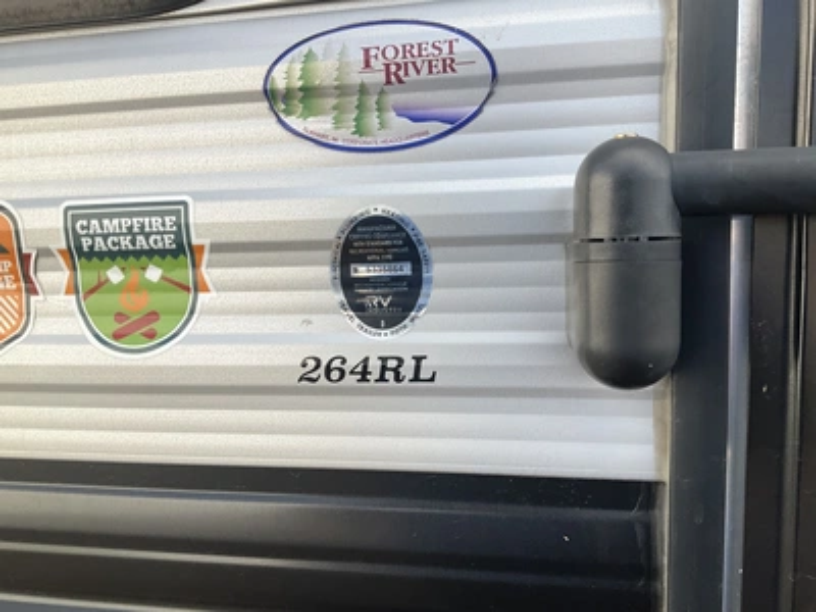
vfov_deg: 48.2
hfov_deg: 61.7
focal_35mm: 29
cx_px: 408
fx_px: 684
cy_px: 306
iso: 25
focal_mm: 3
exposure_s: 1/770
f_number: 1.8
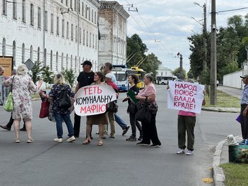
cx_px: 119
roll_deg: -0.4
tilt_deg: -2.2
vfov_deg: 17.4
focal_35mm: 85
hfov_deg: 23.0
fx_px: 609
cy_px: 100
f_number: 2.8
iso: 32
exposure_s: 1/488
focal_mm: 9
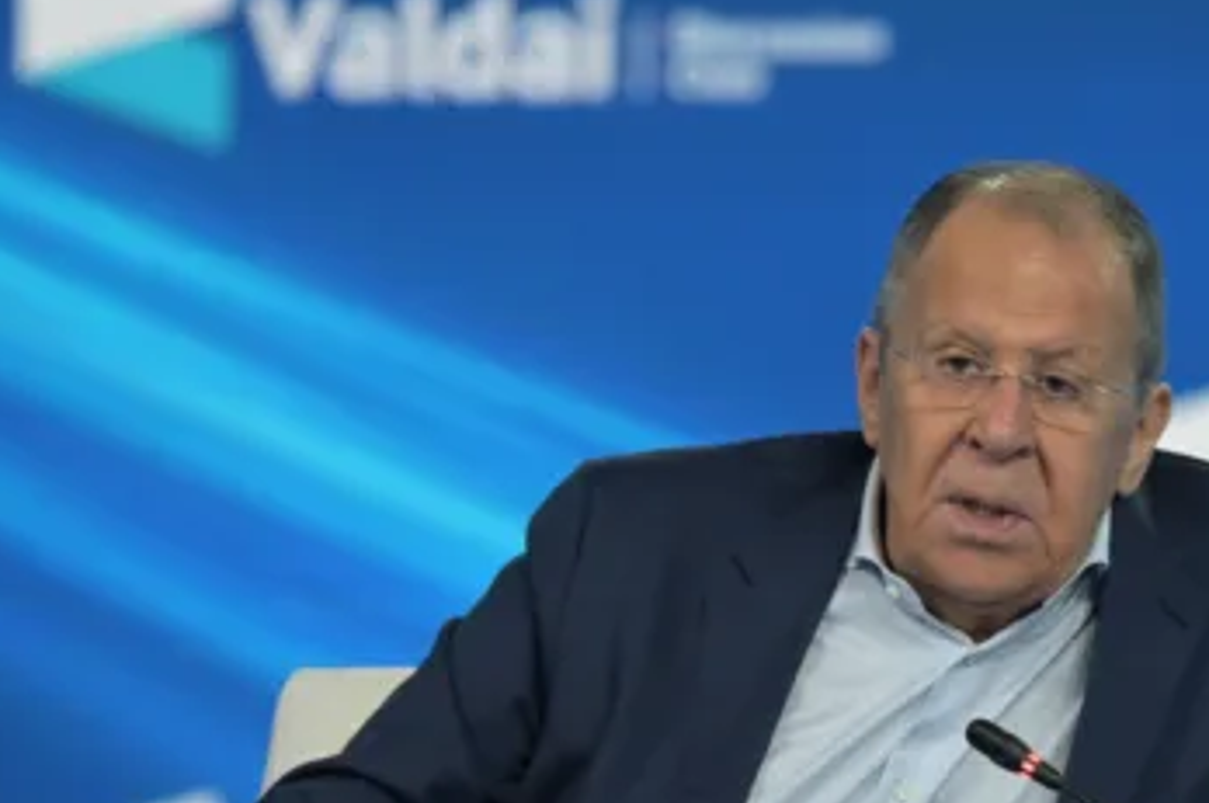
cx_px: 837
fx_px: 29612
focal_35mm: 883
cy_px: 680
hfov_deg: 2.3
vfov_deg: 1.6
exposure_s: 1/200
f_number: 4
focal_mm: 400
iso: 1600
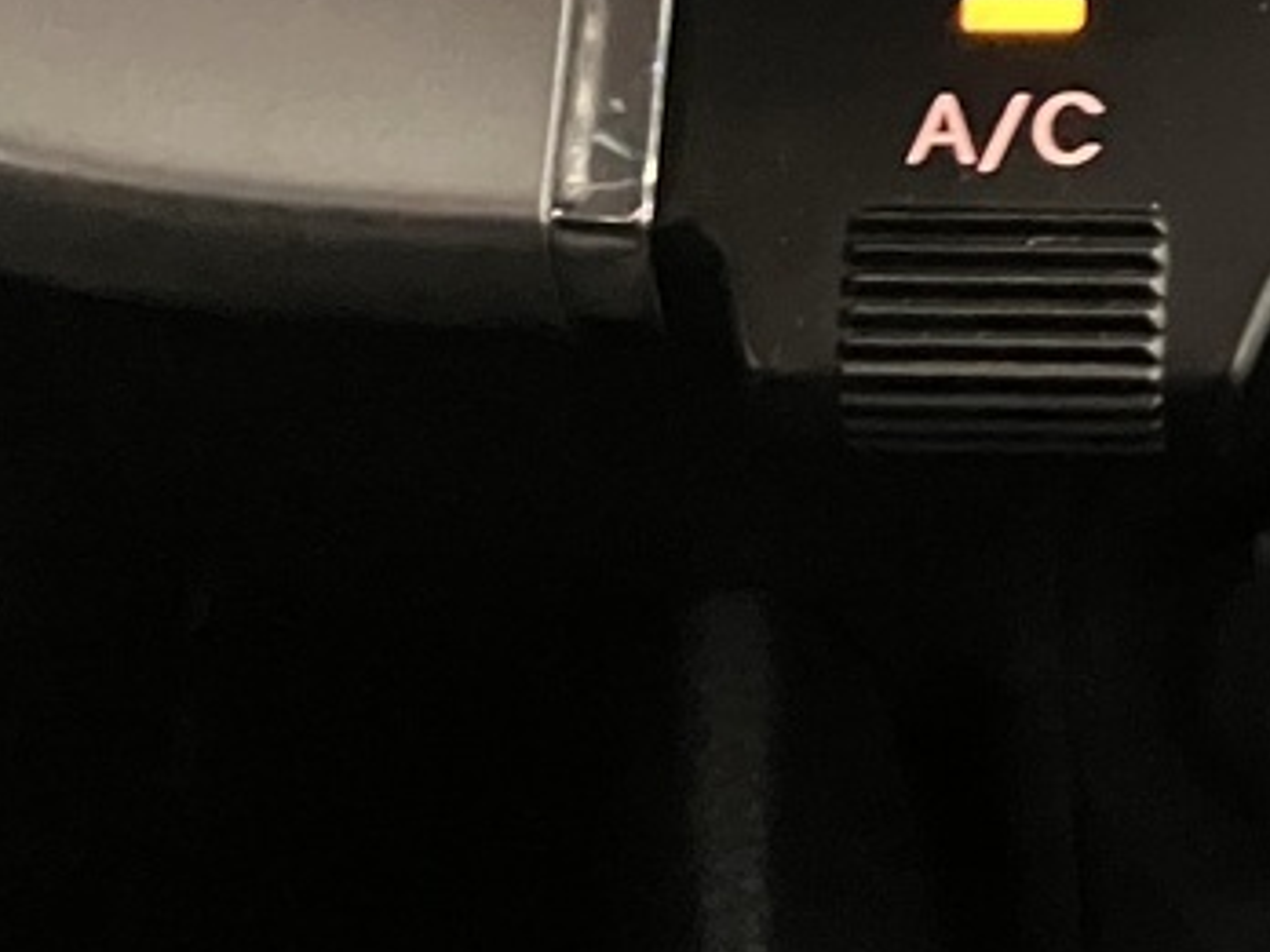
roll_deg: -2.3
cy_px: -98
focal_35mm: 116
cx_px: 2175
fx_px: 4256
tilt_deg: -31.8
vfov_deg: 12.5
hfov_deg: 15.1
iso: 1600
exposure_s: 1/17
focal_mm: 3.99
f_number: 1.8
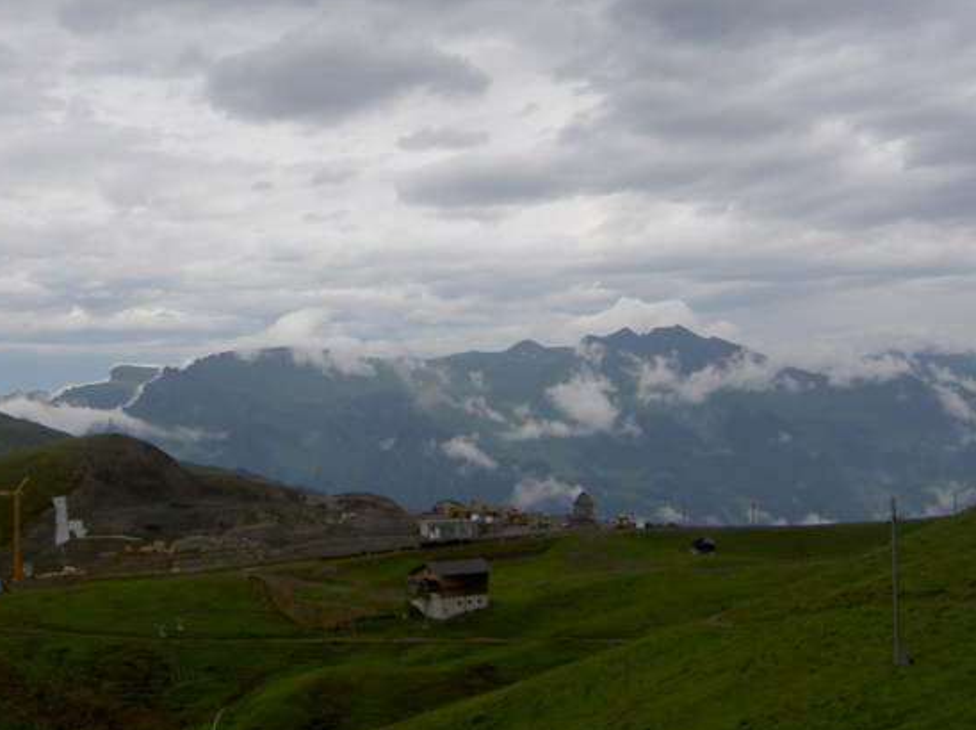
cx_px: 370
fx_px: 1268
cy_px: 323
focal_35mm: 45
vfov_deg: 32.1
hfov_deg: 41.8
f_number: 4.7
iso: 50
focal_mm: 5.6
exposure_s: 1/640
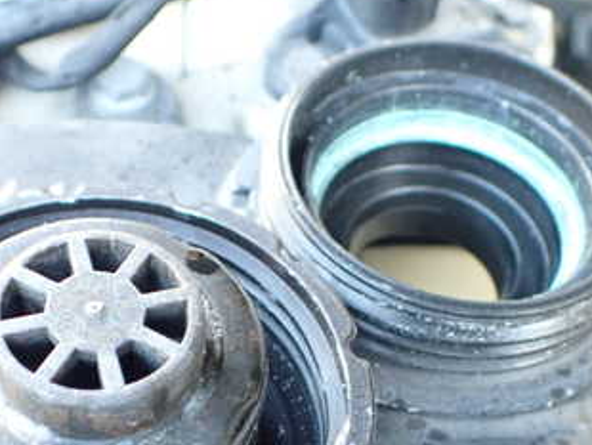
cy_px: 371
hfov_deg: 33.2
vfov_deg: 24.8
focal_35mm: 58
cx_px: 265
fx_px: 993
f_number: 2.3
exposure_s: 1/125
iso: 800
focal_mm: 5.4
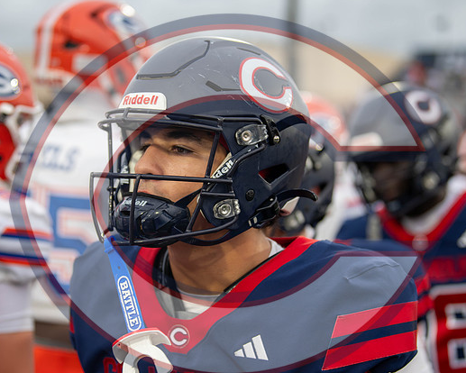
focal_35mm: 99
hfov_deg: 19.4
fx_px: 1366
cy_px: 208
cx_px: 206
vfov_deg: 15.6
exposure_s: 1/1000
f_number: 2.8
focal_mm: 75
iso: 1100
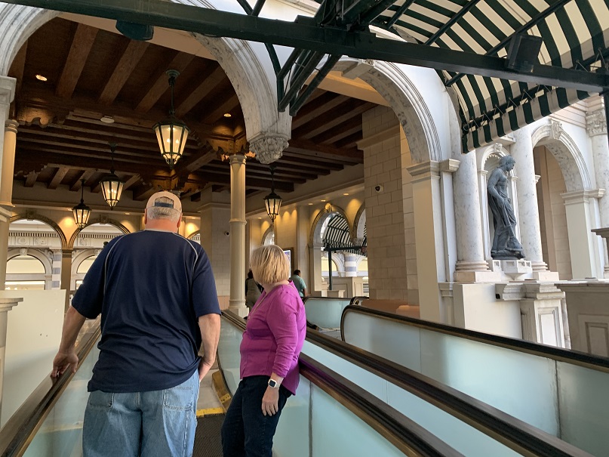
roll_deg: +0.9
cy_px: 228
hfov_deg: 67.3
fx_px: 457
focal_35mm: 26
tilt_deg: +8.7
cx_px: 304
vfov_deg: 53.1
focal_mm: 4.25
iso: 100
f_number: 1.8
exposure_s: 1/60
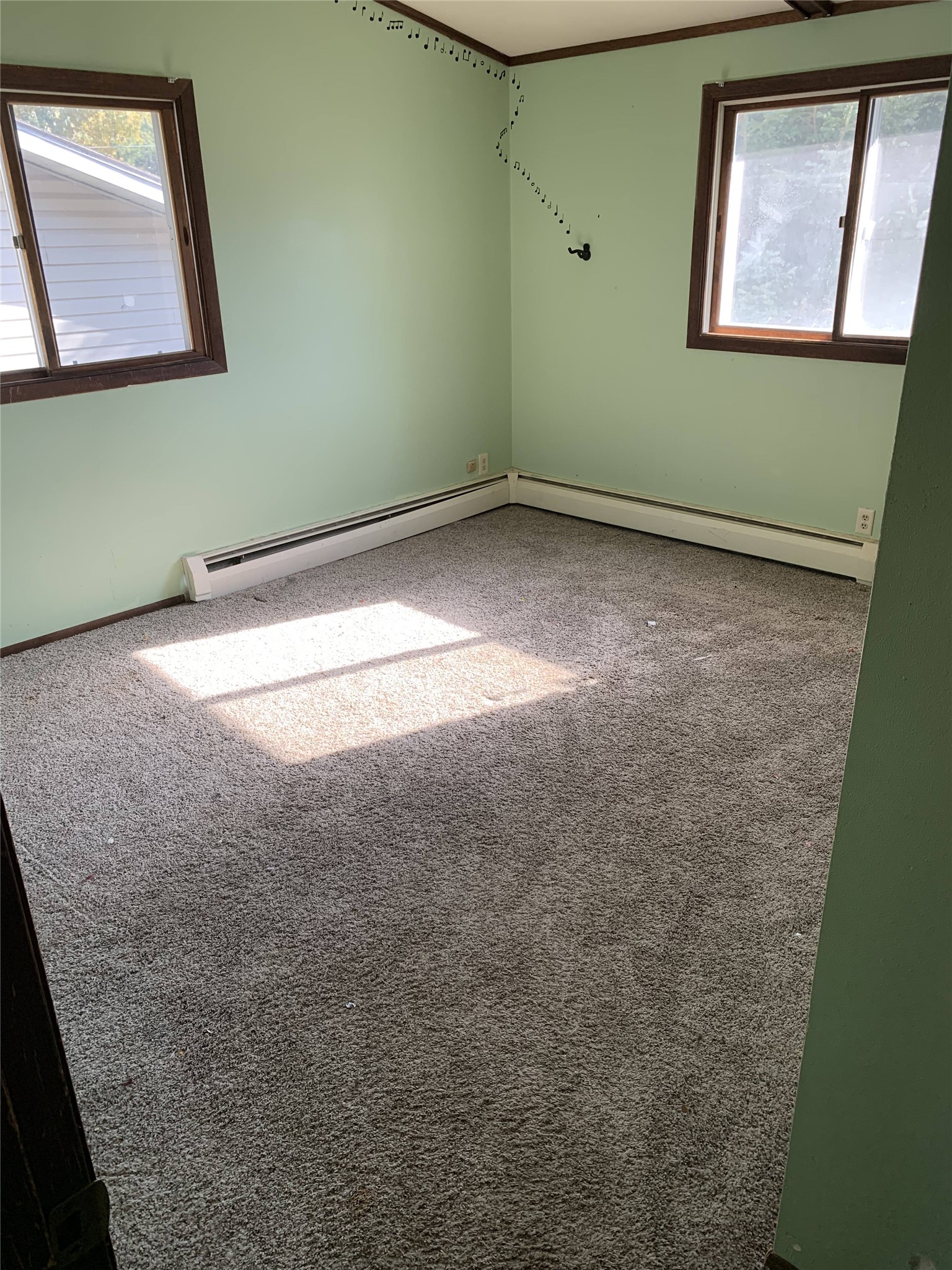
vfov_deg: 67.3
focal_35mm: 26
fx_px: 953
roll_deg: +2.0
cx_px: 476
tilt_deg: -23.2
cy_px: 635
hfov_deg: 53.1
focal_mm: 4.25
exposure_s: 1/121
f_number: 1.8
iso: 64
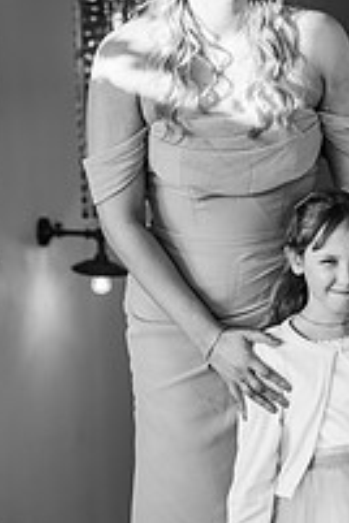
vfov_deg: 14.3
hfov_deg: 9.6
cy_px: 330
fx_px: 2079
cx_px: 288
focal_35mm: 143
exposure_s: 1/320
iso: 100
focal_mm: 64
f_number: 2.8
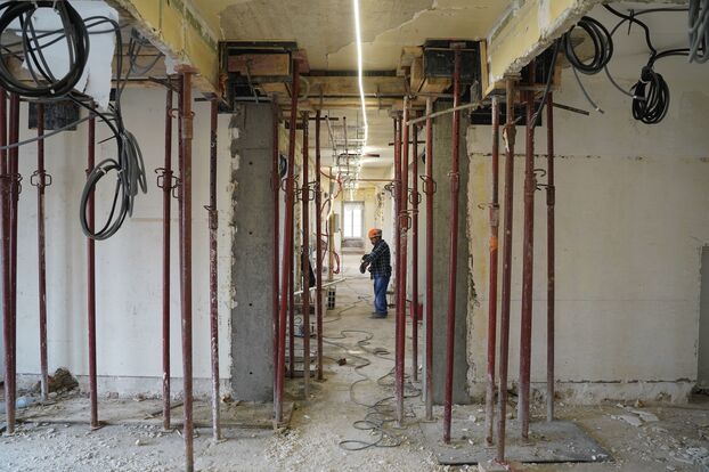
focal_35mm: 28
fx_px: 551
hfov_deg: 65.5
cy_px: 236
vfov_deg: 46.4
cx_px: 354
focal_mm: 28
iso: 1600
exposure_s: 1/160
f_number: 3.5
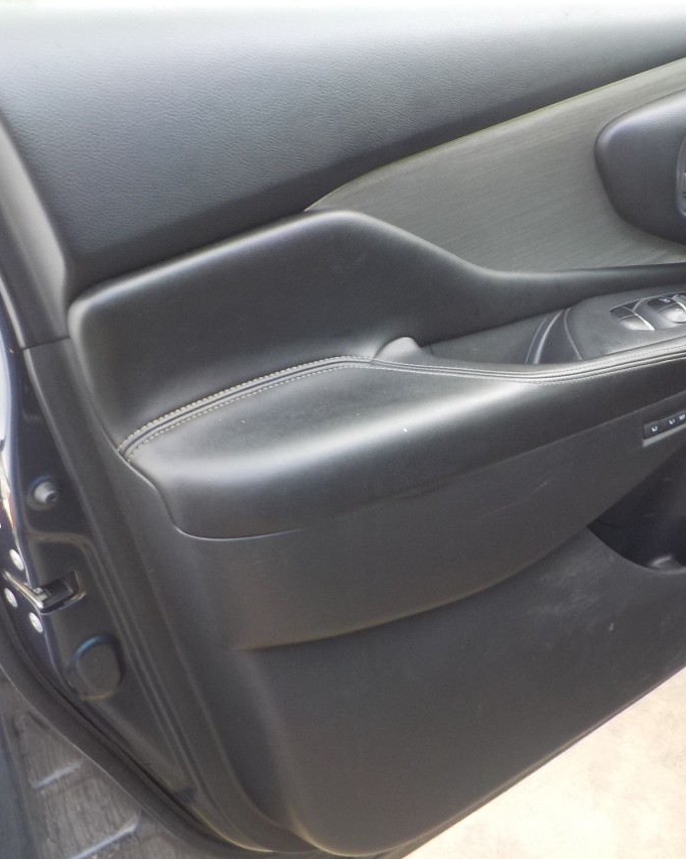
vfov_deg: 42.0
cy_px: 417
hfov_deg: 33.5
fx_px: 1117
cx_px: 513
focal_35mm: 44
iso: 125
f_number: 3.3
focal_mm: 4.1
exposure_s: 1/40
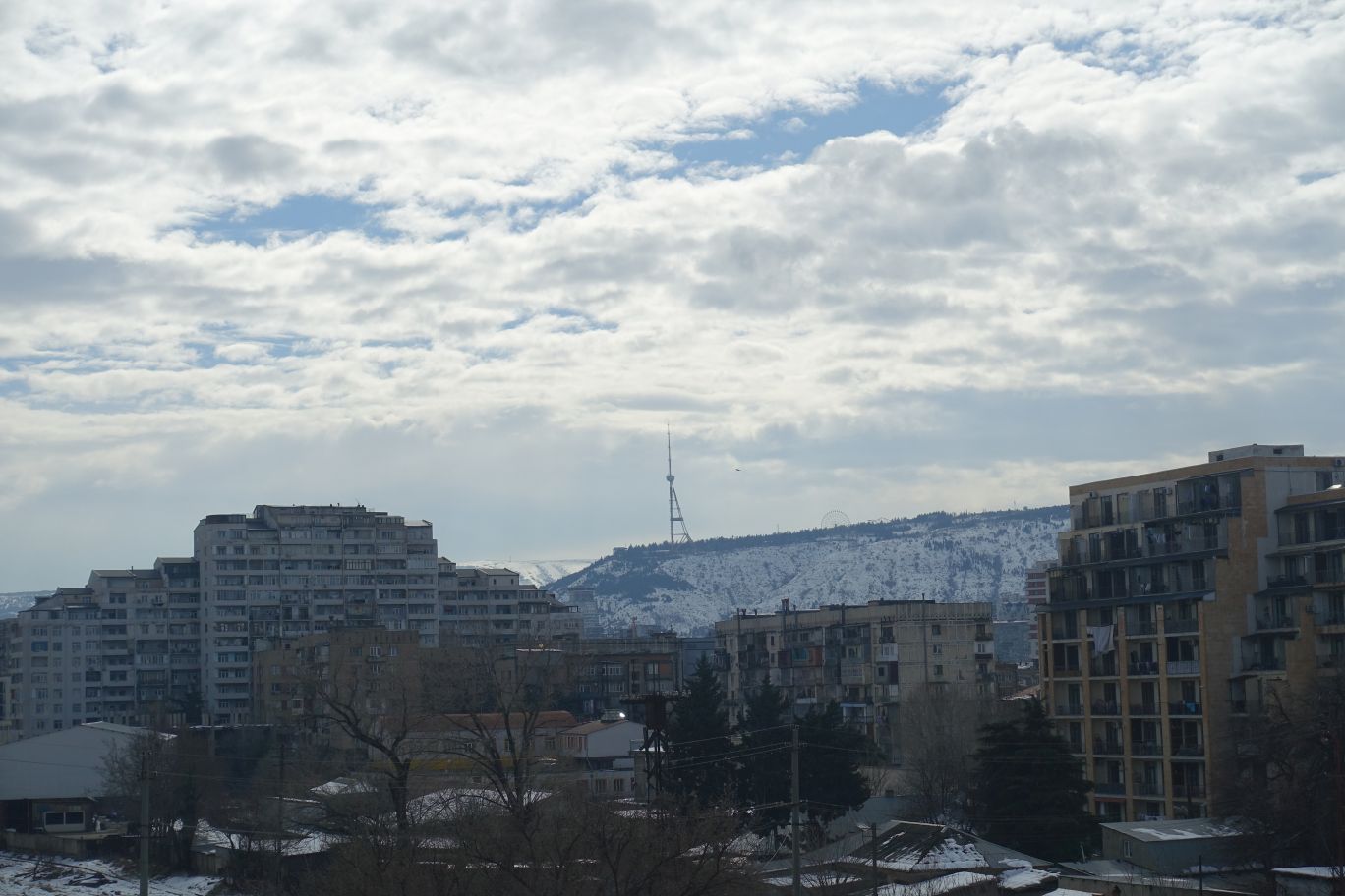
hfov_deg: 30.5
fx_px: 2466
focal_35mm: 66
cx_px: 672
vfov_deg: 20.6
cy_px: 448
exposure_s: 1/250
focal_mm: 24.28
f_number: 5.6
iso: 125
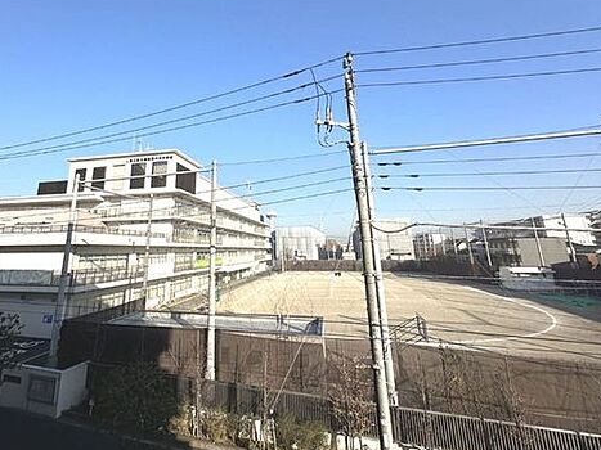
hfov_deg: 87.1
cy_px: 167
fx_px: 312
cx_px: 252
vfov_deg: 70.4
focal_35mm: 18
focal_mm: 2.22
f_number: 2.2
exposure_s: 1/2618
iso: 40
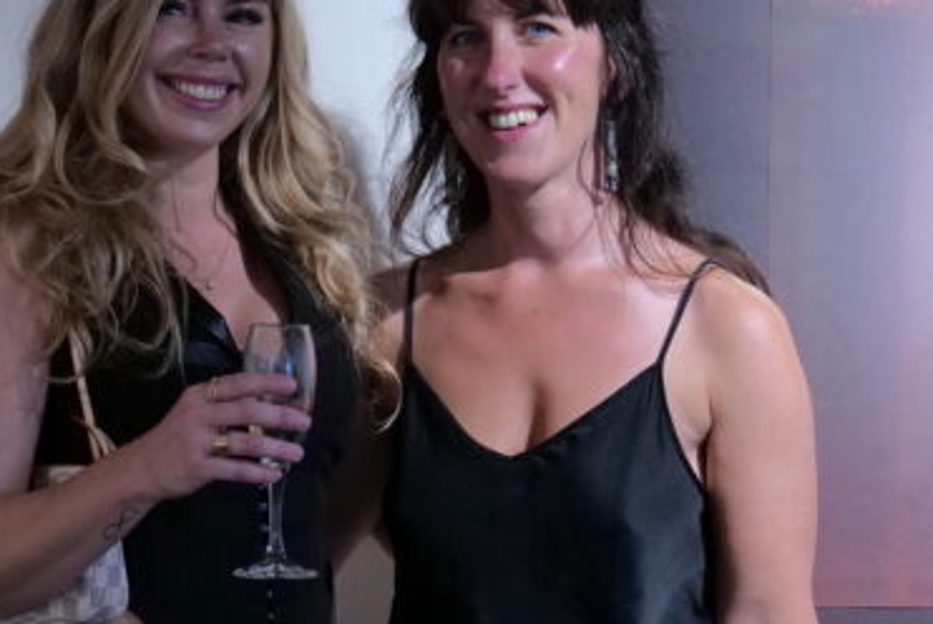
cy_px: 175
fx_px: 3864
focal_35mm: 149
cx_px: 367
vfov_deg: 9.2
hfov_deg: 13.8
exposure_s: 1/60
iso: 2500
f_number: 5.4
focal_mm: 54
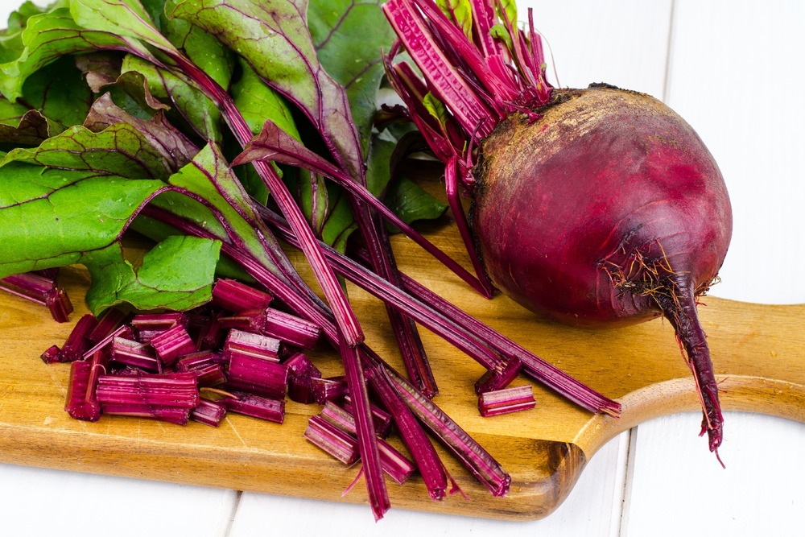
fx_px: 1677
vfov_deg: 18.2
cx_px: 402
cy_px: 268
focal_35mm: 75
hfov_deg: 27.0
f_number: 11
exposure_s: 1/200
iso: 100
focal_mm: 50
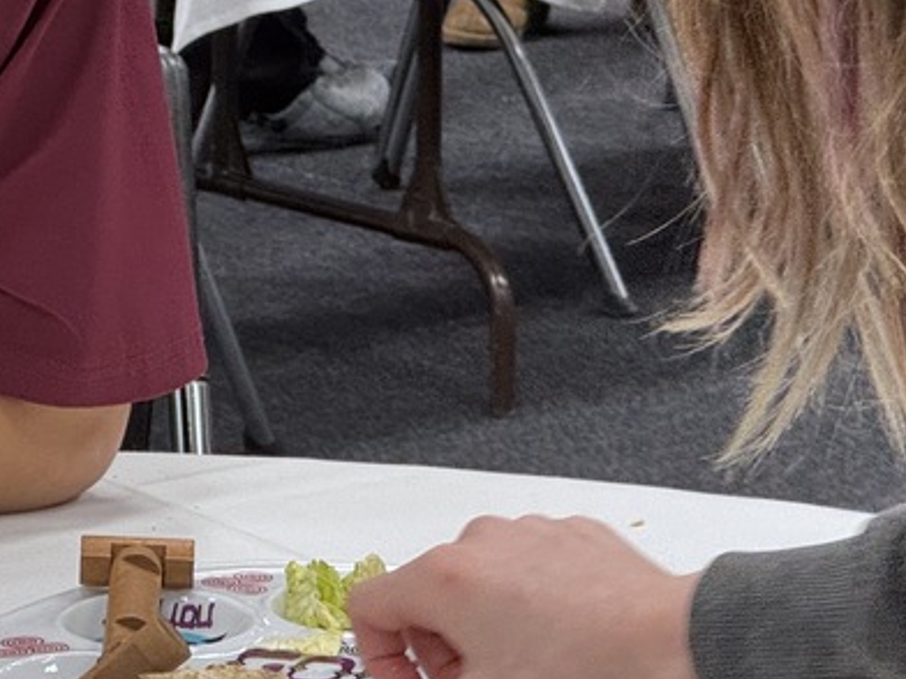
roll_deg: +1.0
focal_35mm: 201
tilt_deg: -12.1
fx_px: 5261
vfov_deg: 7.4
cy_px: 206
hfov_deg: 9.8
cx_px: 317
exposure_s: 1/60
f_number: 2.8
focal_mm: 9
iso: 500
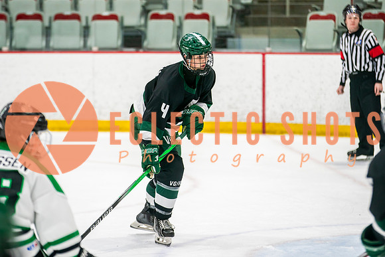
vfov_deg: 6.7
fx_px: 2185
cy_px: 101
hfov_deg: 10.1
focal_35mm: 204
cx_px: 192
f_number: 3.2
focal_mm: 168
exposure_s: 1/640
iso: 1000
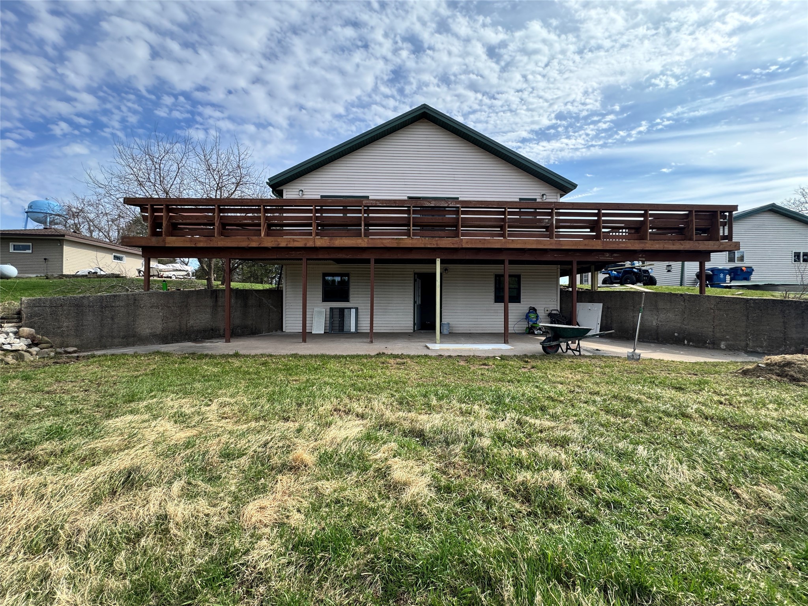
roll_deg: -0.3
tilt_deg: -0.3
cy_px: 303
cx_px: 404
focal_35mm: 14
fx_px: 327
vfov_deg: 85.7
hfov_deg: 102.1
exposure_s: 1/636
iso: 40
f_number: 2.2
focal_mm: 2.22
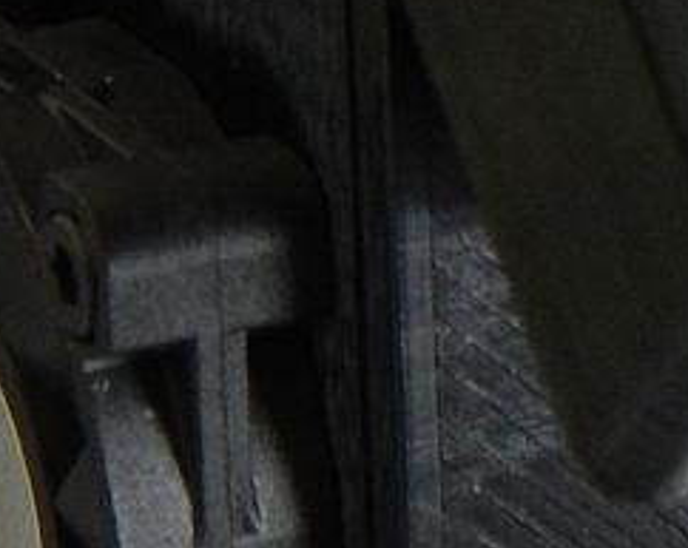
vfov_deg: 5.4
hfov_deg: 6.7
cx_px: 1228
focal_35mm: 284
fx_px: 5776
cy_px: 51
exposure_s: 1/13
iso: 400
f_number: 4
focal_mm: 10.9
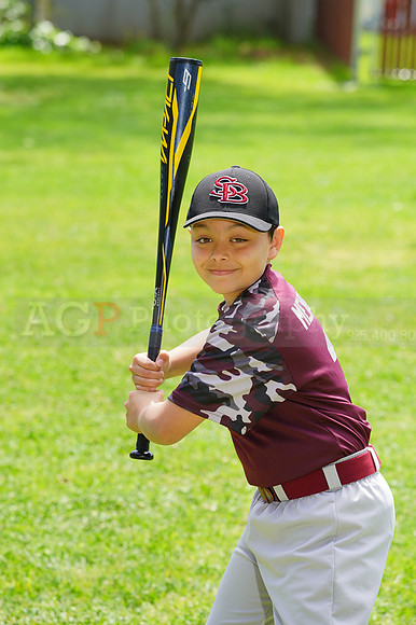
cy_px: 312
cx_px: 208
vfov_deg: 10.6
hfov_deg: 7.1
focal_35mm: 194
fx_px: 3366
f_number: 8
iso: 200
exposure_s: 1/160
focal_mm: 194
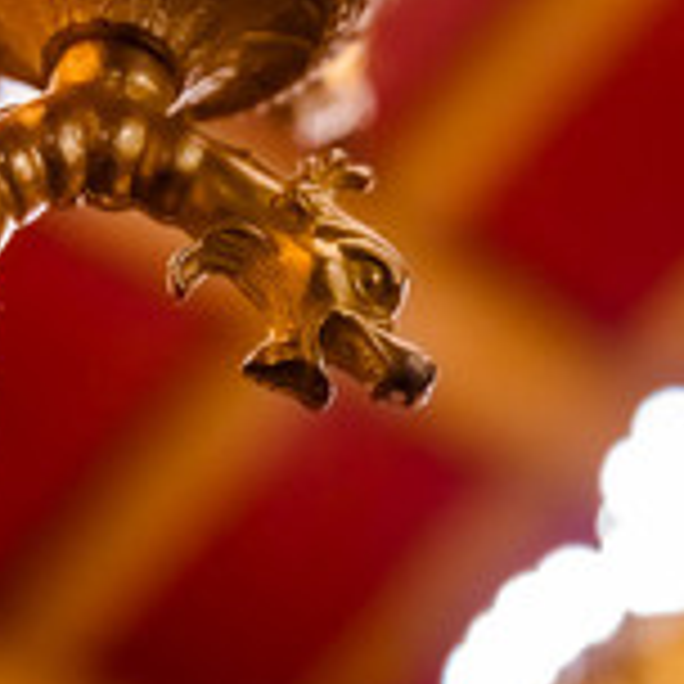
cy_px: 485
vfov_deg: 18.2
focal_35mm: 95
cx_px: 451
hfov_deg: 18.2
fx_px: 2124
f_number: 2.8
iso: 2500
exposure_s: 1/125
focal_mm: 38
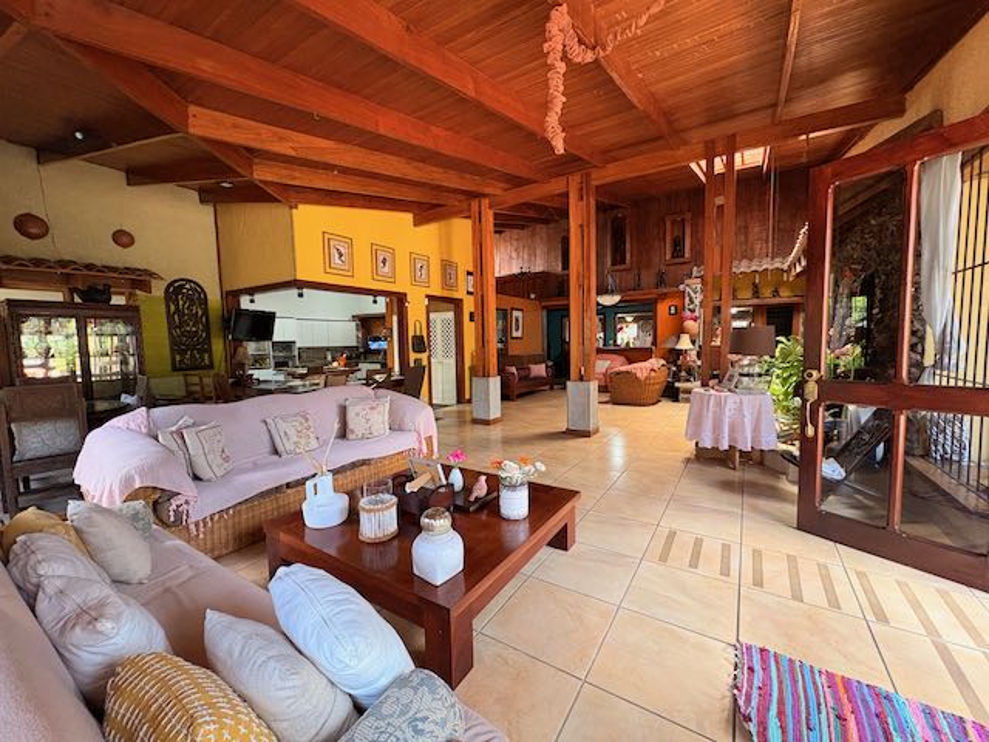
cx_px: 494
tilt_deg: -3.7
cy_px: 371
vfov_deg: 85.7
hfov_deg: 102.1
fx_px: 400
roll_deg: +1.4
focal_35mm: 14
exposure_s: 1/60
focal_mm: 2.22
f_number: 2.2
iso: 500
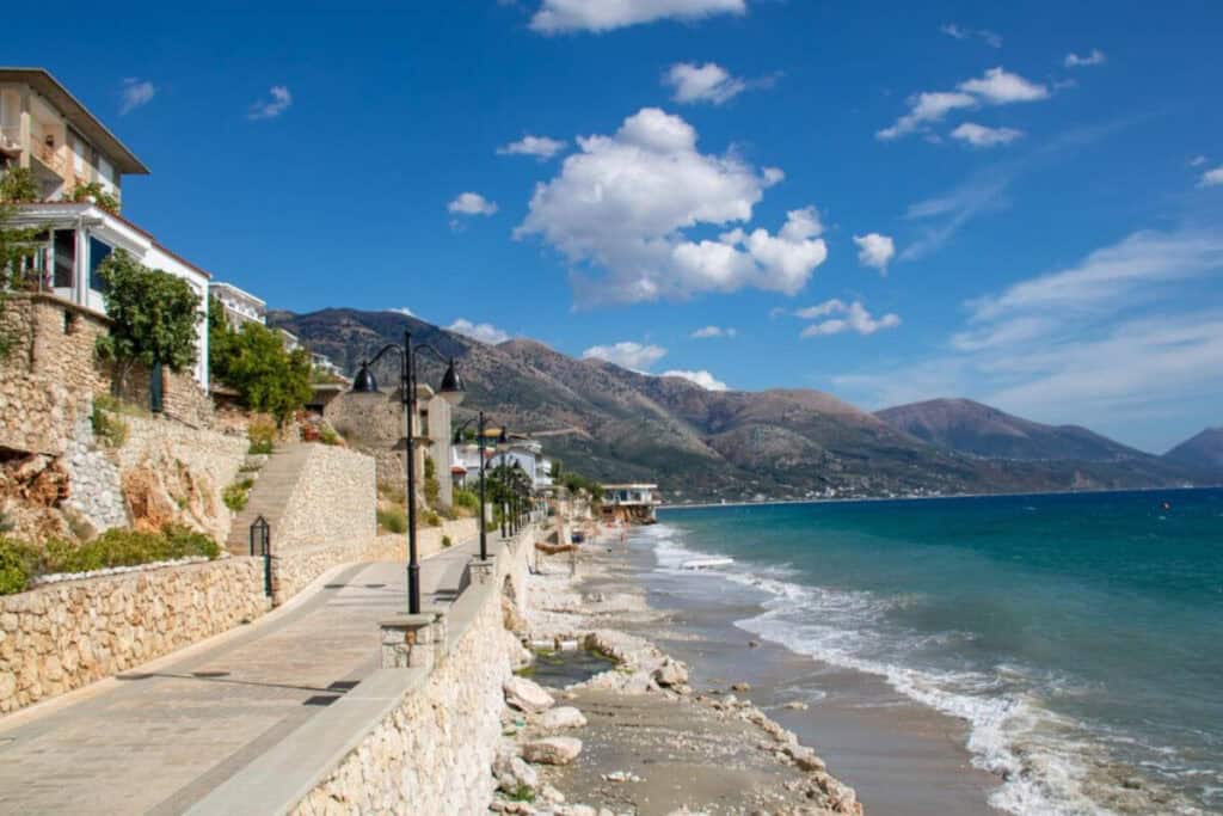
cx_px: 612
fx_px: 747
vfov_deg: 57.2
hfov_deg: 78.6
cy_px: 408
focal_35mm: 22
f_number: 2.8
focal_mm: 8.4
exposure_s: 1/2000
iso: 140
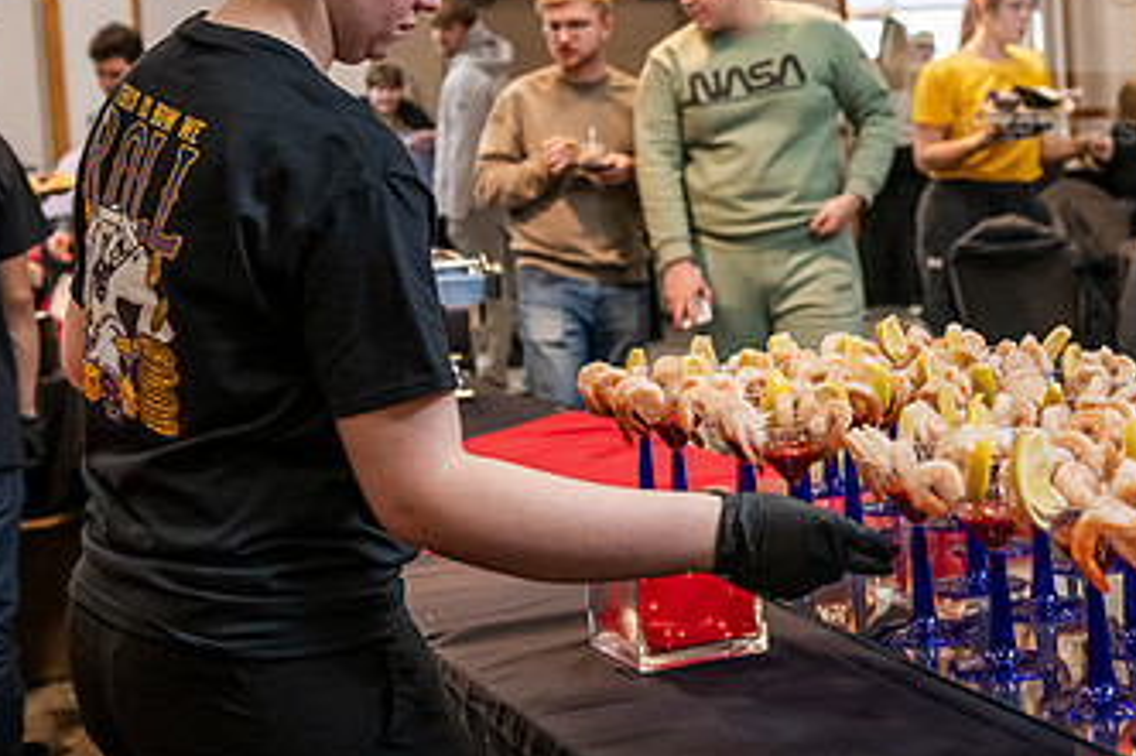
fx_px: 2428
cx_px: 804
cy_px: 200
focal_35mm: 77
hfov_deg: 26.1
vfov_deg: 17.6
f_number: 3.5
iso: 2500
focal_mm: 44
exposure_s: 1/160
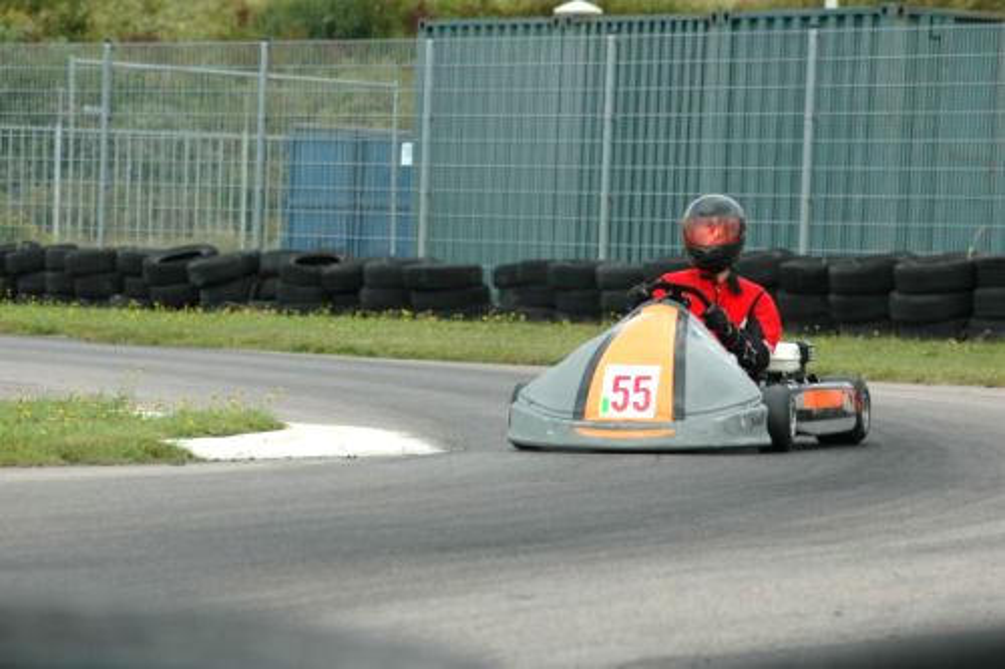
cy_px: 334
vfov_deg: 6.8
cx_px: 502
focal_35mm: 202
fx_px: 5651
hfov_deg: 10.2
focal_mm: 135
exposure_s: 1/500
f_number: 5.6
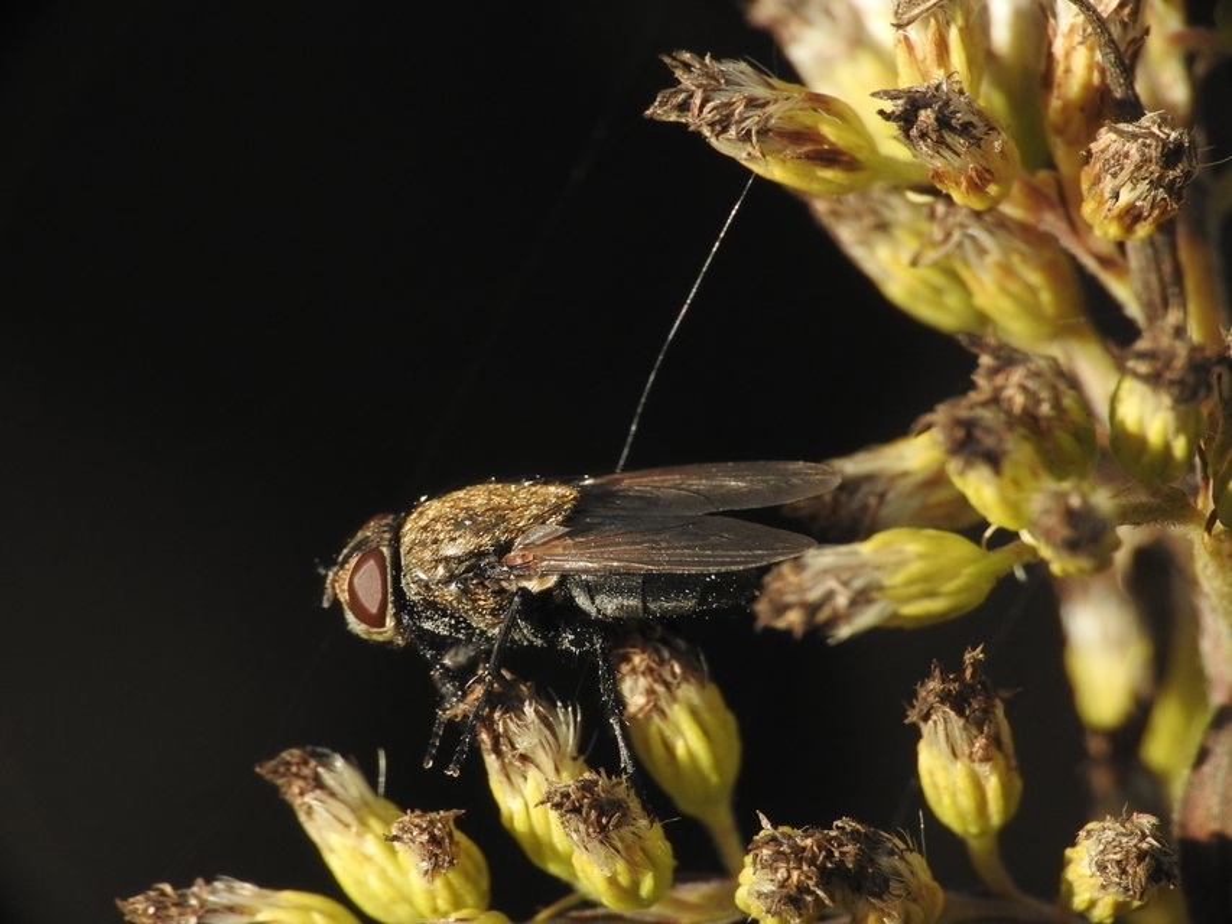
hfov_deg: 14.6
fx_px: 4805
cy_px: 462
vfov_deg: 11.0
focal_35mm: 135
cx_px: 616
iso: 400
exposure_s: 1/1600
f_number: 5
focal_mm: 24.2
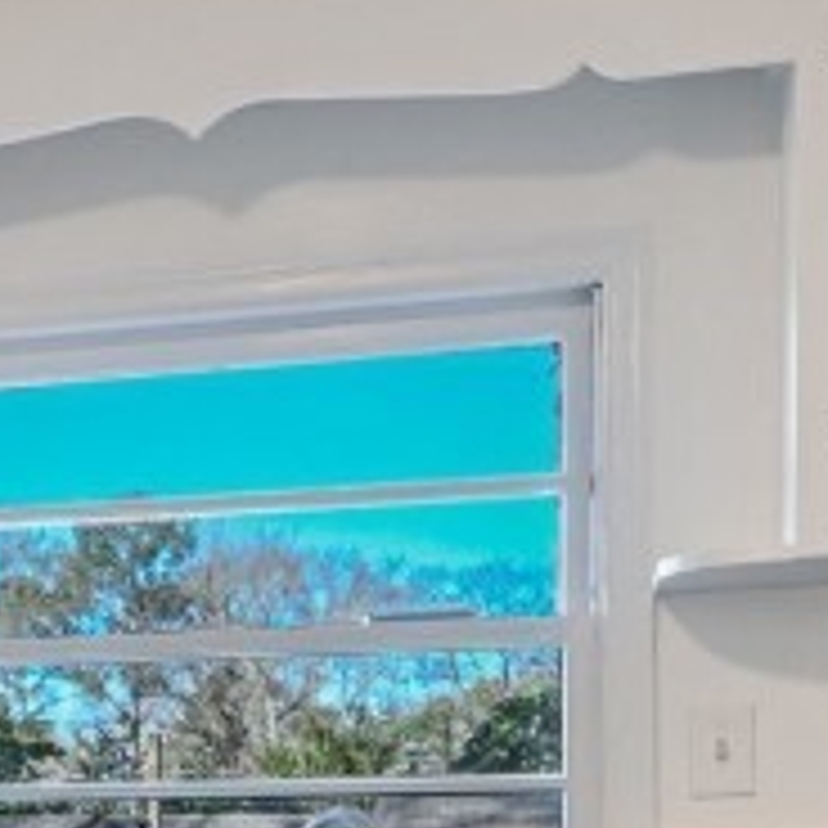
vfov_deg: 20.4
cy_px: 976
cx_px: -189
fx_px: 2165
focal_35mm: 80
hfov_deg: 20.2
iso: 500
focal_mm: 15
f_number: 5.6
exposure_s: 1/4
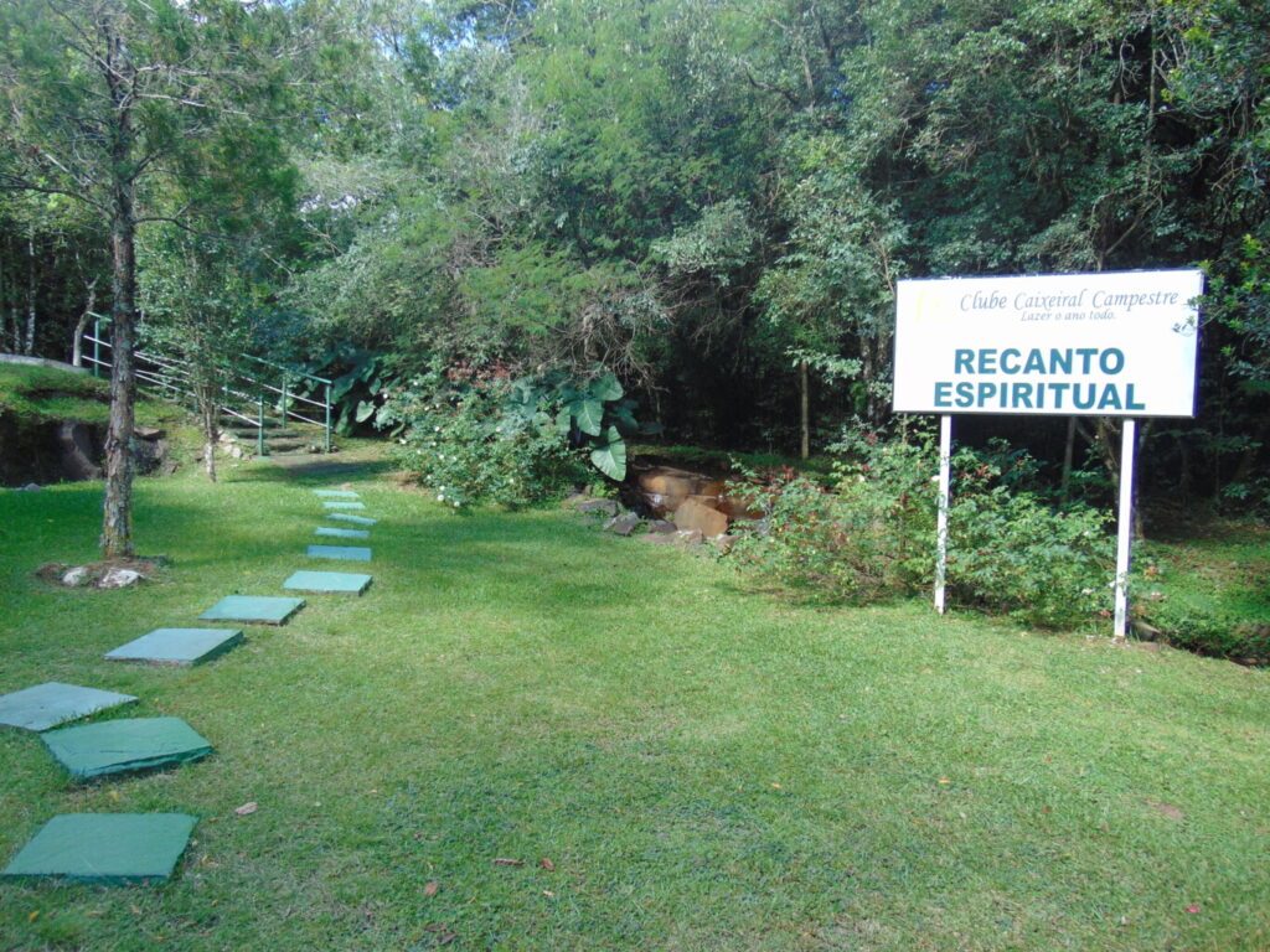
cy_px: 476
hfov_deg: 69.4
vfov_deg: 54.9
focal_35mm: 25
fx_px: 917
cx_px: 635
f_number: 3
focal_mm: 4.5
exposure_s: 1/160
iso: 80
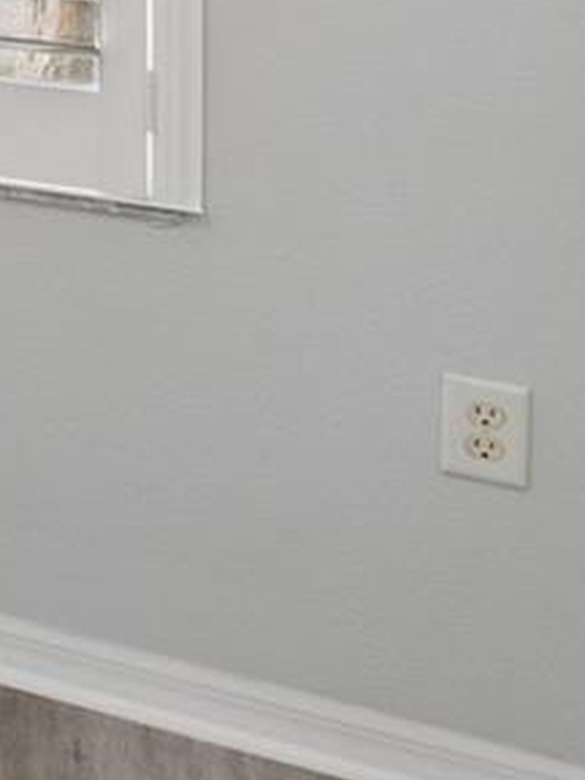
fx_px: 1803
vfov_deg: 20.9
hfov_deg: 10.3
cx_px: -1327
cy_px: -371
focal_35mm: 80
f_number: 7.1
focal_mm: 10
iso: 100
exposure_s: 1/3.33
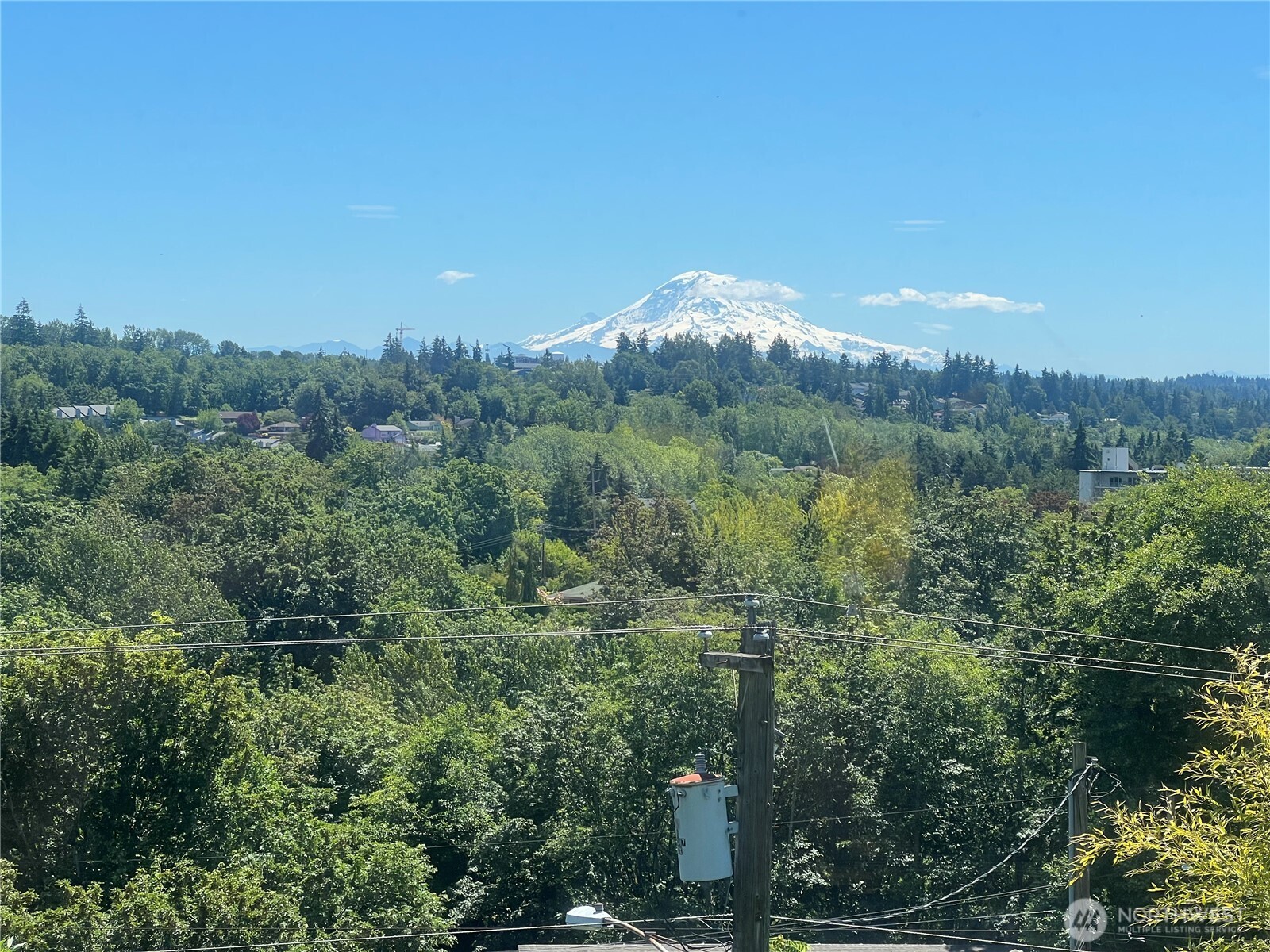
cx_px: 635
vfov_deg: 19.1
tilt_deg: -0.9
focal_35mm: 77
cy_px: 476
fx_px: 2825
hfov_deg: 25.3
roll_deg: +0.1
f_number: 2.8
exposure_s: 1/649
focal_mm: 9
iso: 32
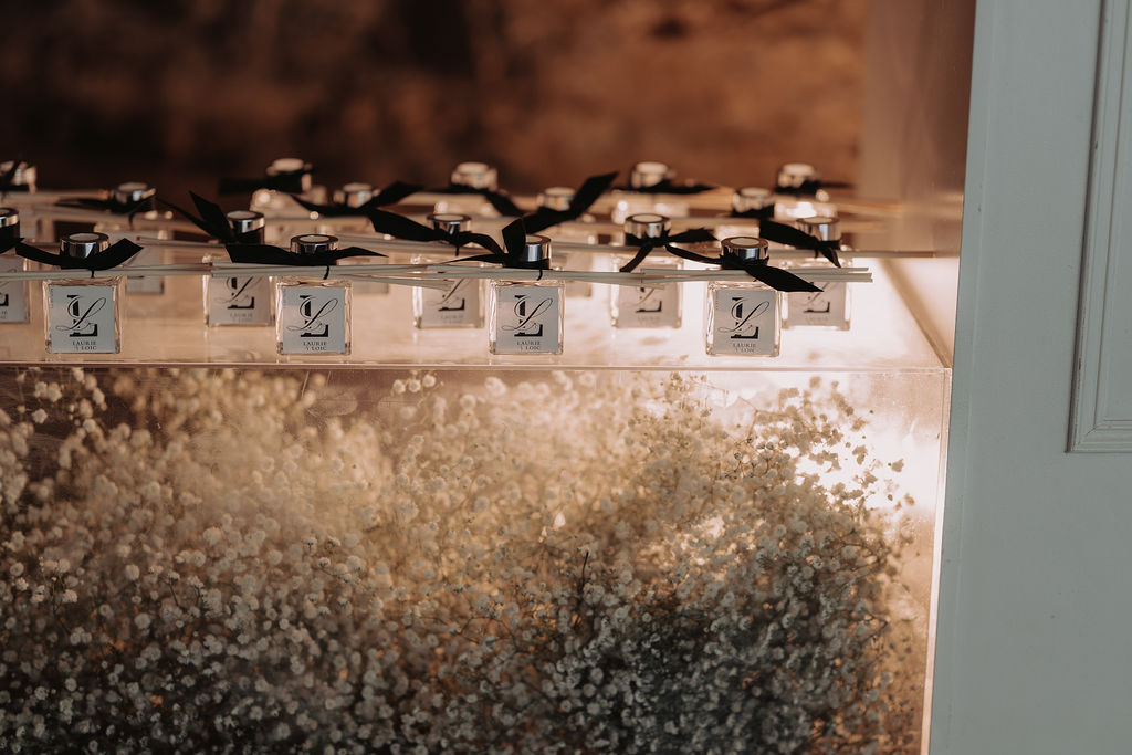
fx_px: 2673
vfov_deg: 16.1
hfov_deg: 23.9
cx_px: 566
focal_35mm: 85
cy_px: 378
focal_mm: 85
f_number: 1.4
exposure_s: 1/250
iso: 125
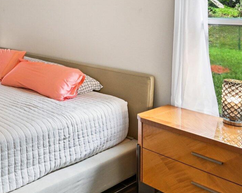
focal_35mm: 38
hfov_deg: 37.7
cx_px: -40
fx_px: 272
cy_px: 10
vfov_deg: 36.1
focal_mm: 14
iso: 800
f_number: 8
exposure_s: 1/30
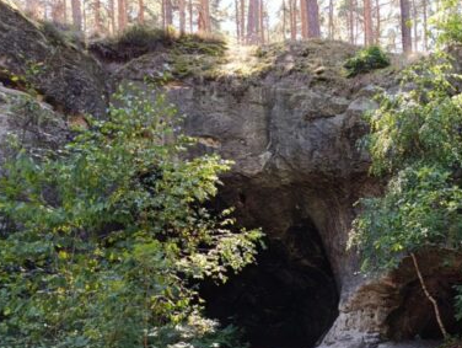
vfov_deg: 36.3
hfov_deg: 45.1
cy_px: 247
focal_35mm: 39
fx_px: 521
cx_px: 378
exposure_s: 1/100
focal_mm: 6.14
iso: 200
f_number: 1.6
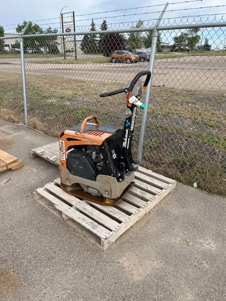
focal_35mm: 26
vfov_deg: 67.3
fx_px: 226
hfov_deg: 53.1
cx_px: 113
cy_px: 150
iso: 50
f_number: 1.6
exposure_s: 1/1238
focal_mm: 5.1
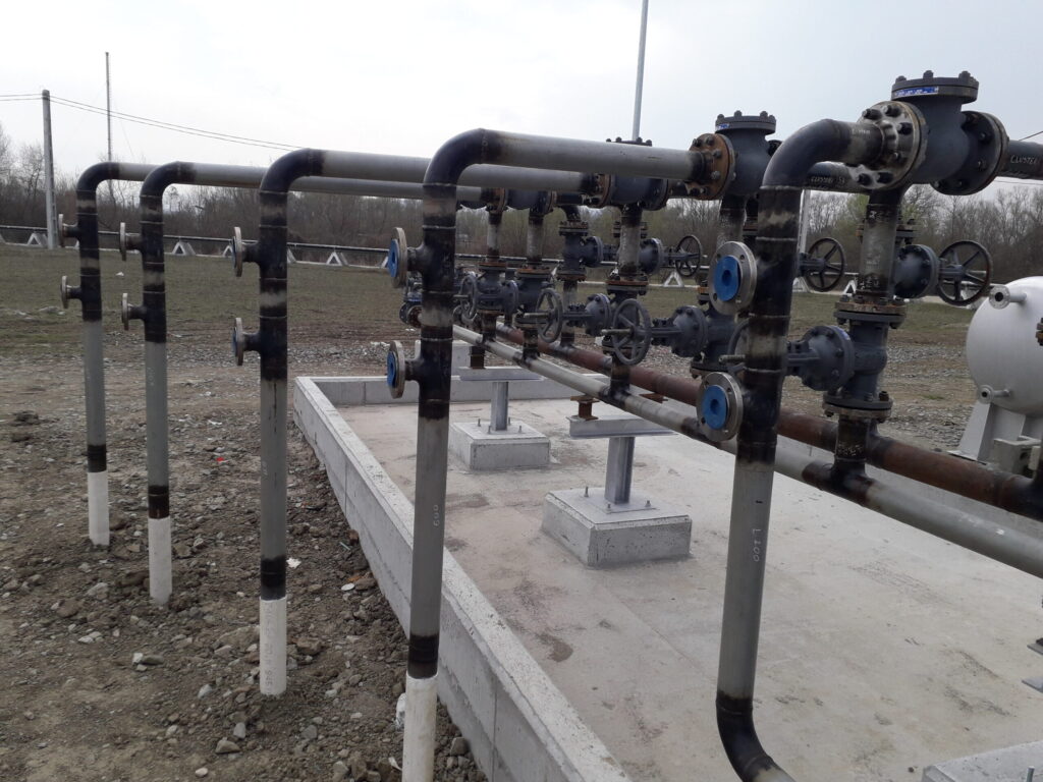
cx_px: 522
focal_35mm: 27
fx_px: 814
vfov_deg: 51.4
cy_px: 391
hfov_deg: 65.3
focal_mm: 3.6
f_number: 1.9
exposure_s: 1/1272
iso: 40
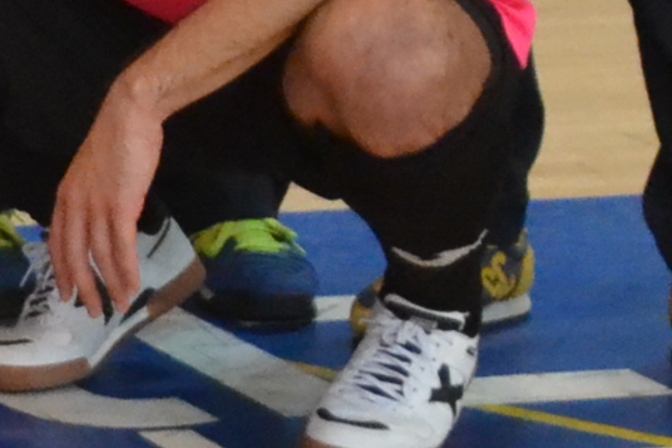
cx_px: -988
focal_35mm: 271
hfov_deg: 7.1
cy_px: -612
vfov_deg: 4.9
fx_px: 5057
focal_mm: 28
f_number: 4
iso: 3200
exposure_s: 1/500
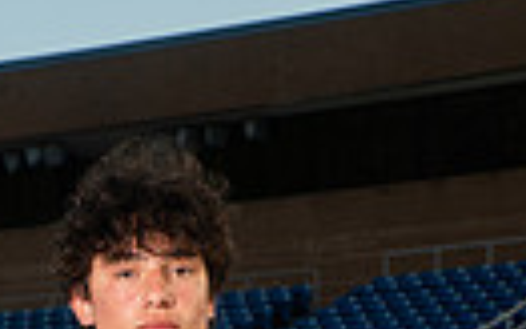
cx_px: 157
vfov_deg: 6.4
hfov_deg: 10.9
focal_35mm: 192
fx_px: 2754
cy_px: 859
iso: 200
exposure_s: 1/320
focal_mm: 55
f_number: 7.1
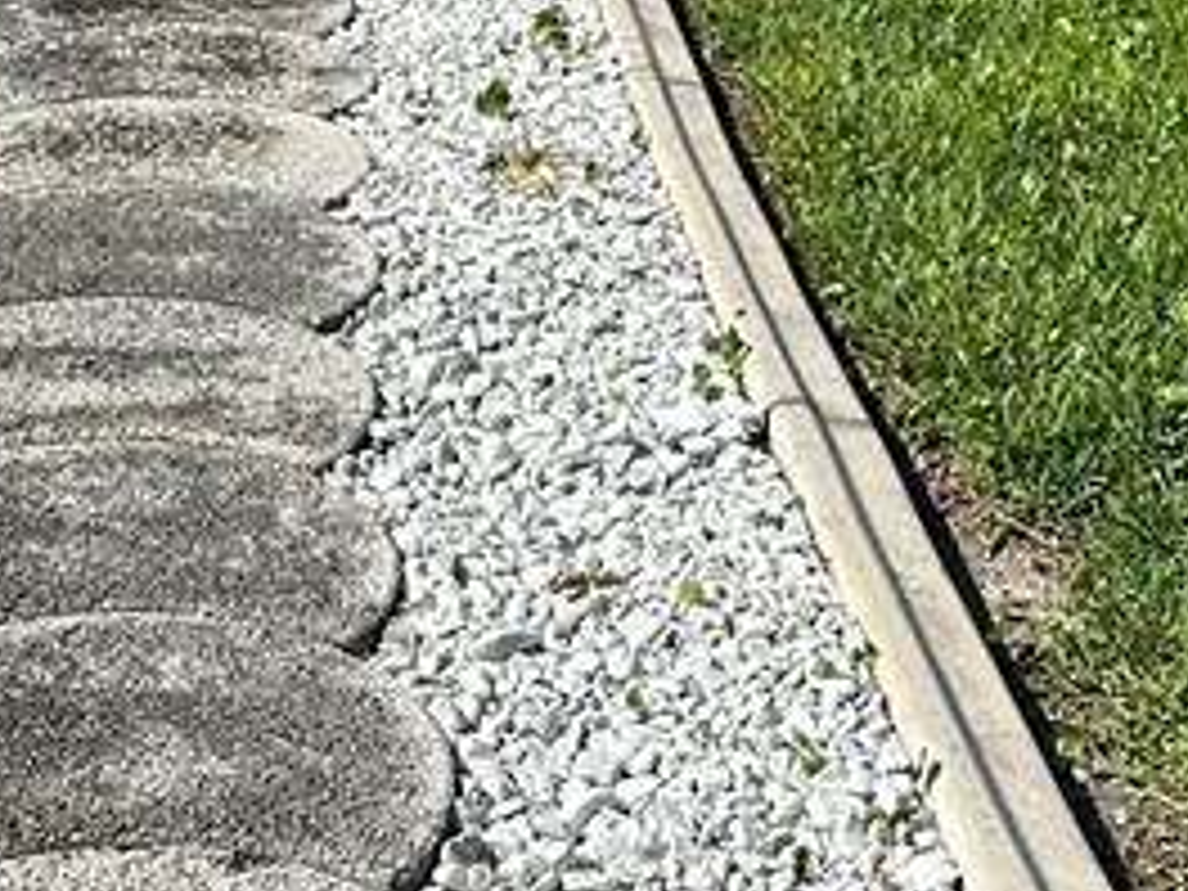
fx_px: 3192
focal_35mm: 93
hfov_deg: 21.1
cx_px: 580
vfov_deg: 14.0
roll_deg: -0.2
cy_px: -729
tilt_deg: +3.4
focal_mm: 6.86
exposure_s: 1/4762
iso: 80
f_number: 1.78
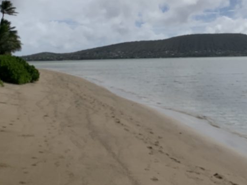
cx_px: 157
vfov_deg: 27.5
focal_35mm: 52
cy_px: 37
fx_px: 371
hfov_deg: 36.6
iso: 25
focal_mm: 4.25
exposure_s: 1/10526
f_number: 1.8
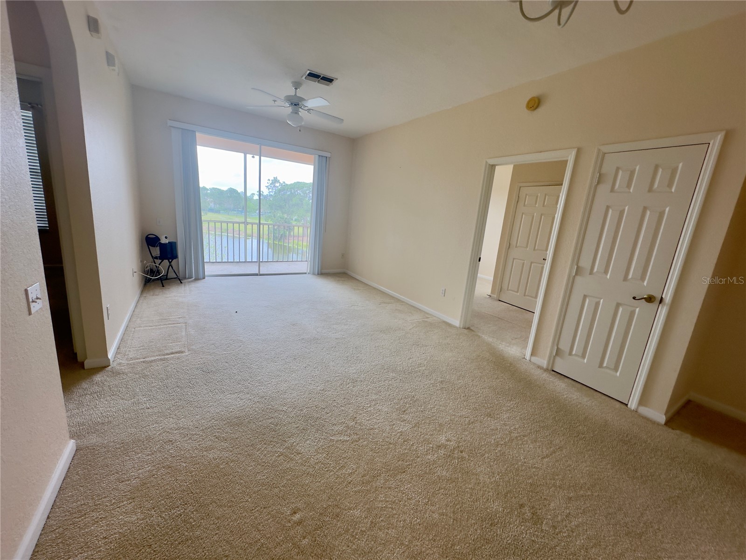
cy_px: 280
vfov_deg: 85.7
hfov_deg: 102.1
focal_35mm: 14
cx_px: 373
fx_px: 302
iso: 50
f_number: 2.2
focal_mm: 2.22
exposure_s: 1/120
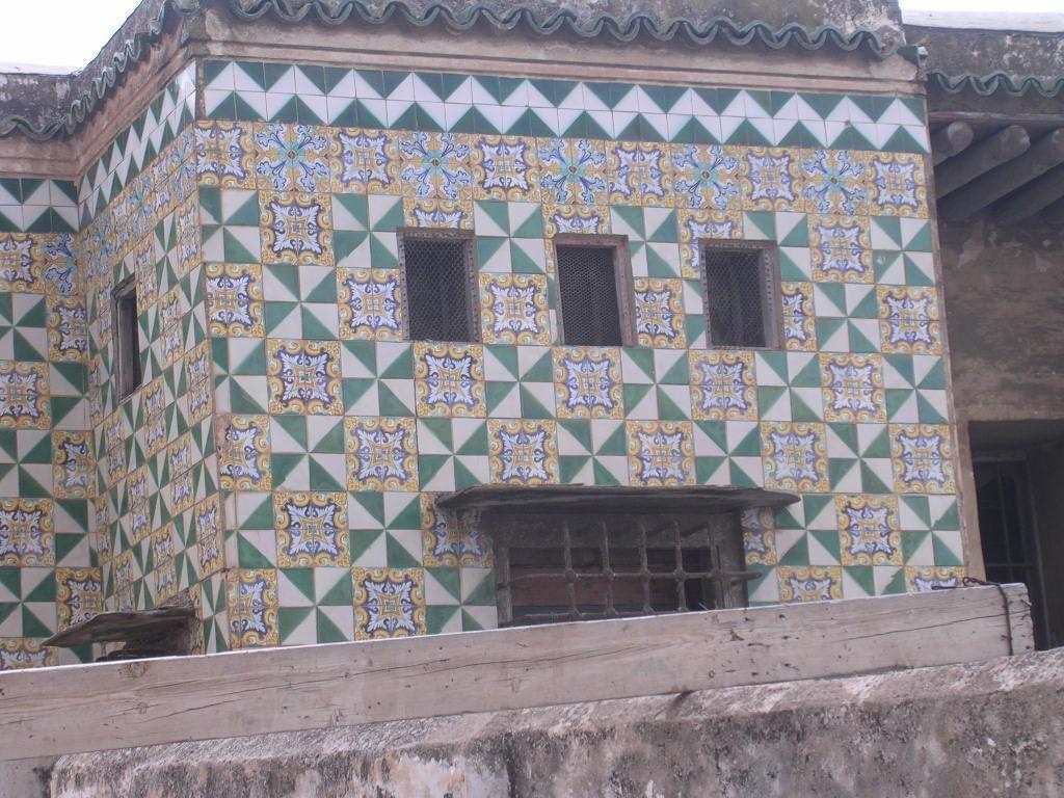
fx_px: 3074
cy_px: 399
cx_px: 532
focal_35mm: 100
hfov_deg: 19.6
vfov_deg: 14.8
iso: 100
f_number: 4.5
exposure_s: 1/74.9
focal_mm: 15.2
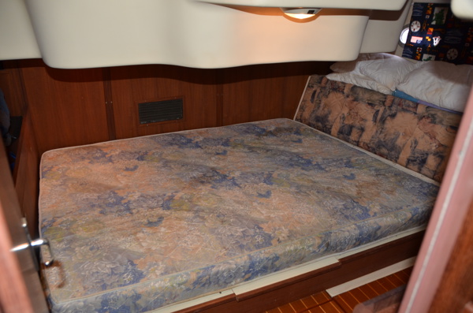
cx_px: 236
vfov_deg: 47.7
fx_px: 354
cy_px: 156
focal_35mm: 27
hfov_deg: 67.5
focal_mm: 18
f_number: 3.5
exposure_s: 1/60
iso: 800
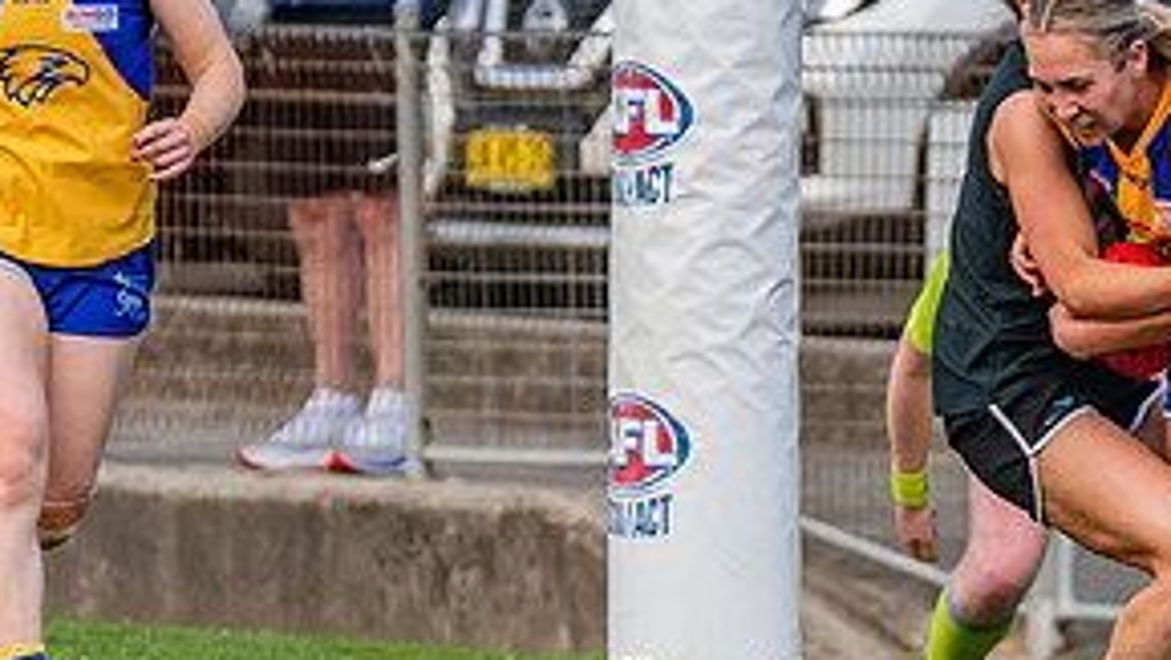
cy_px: 642
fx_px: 32127
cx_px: 1051
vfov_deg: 1.2
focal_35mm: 1034
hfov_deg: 2.1
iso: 800
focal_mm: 330
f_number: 6.3
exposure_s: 1/1600
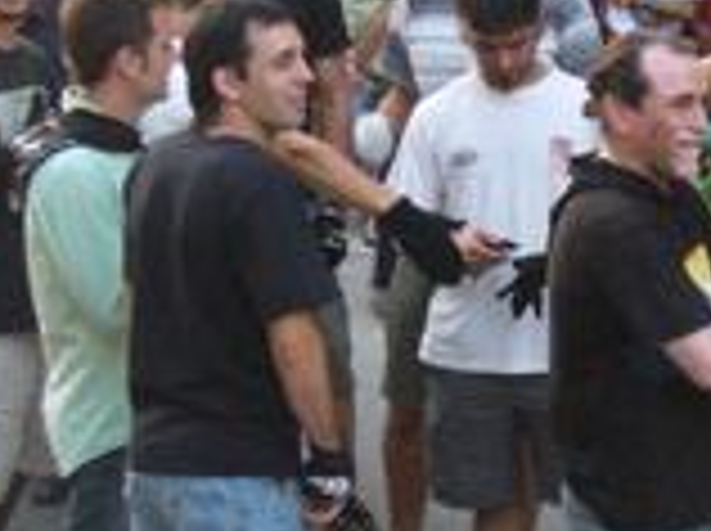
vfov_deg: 9.3
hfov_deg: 12.3
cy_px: 288
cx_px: 477
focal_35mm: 160
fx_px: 3281
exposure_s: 1/60
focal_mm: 10.4
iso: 400
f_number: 3.8
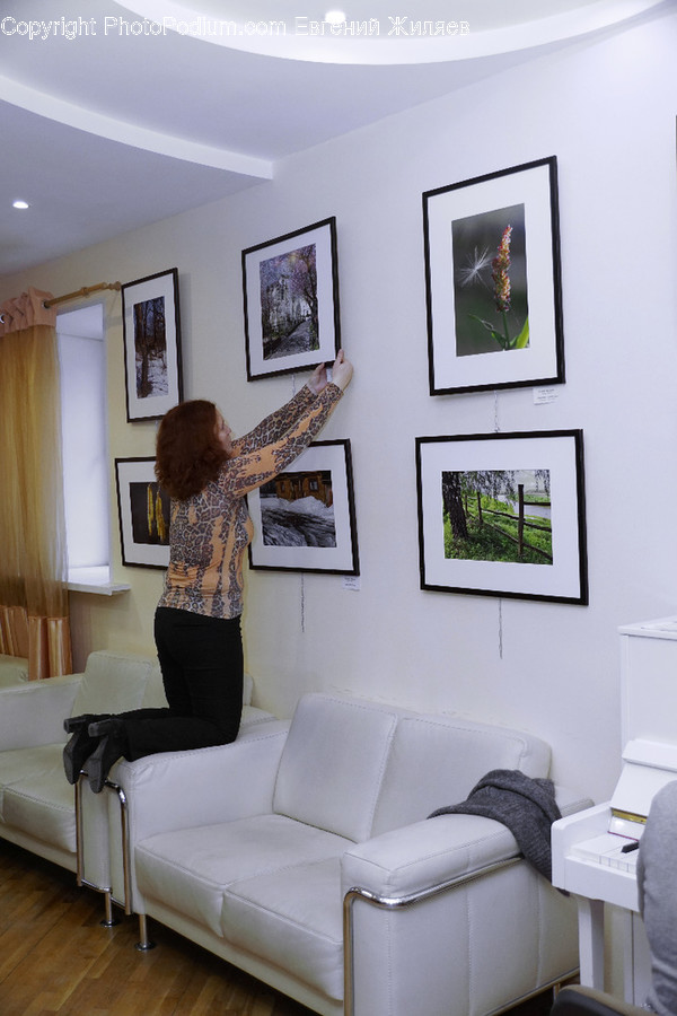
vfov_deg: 53.1
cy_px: 508
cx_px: 338
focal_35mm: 36
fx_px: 1015
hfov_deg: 36.9
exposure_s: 1/160
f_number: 4
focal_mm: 24
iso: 800
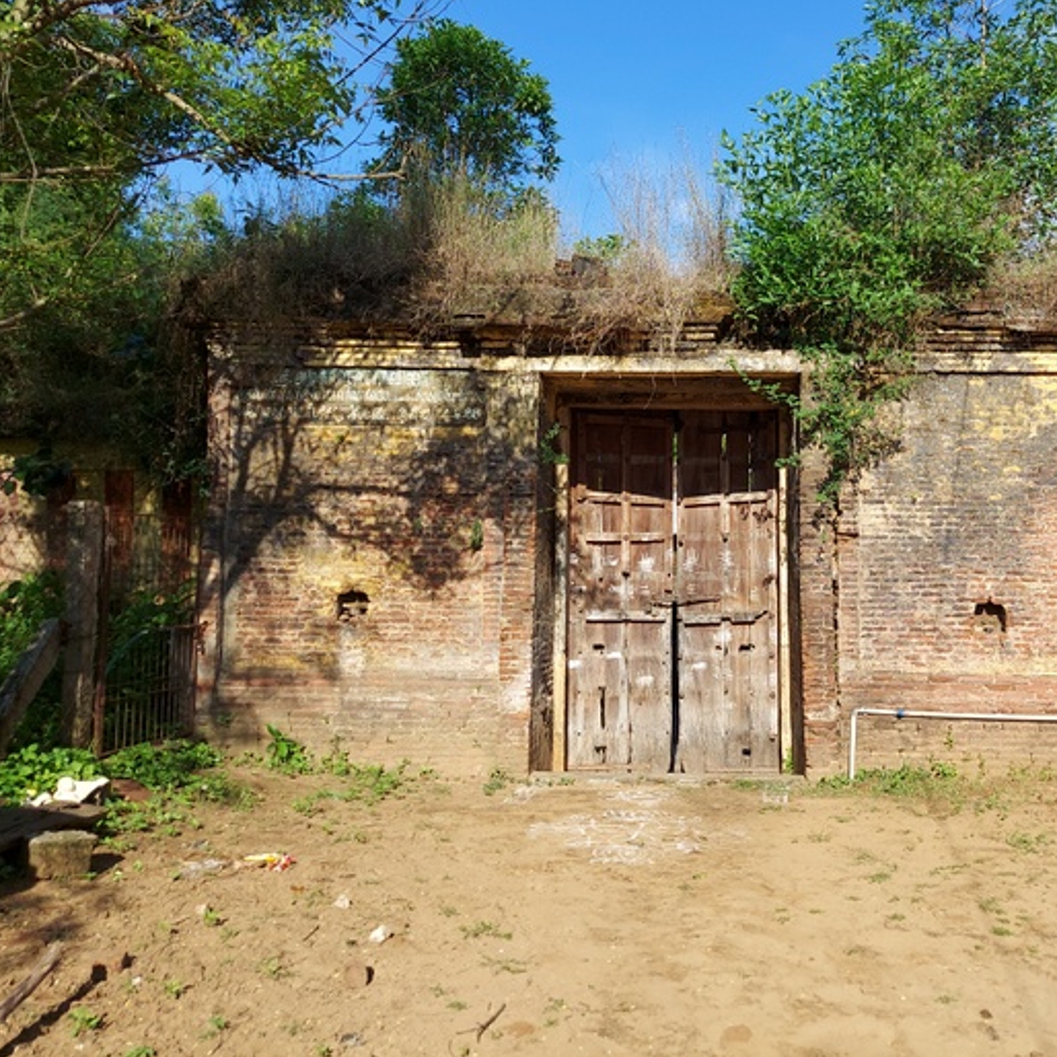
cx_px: 685
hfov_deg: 49.1
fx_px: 1140
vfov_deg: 49.6
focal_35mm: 33
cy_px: 446
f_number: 1.8
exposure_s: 1/1389
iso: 40
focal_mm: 5.23
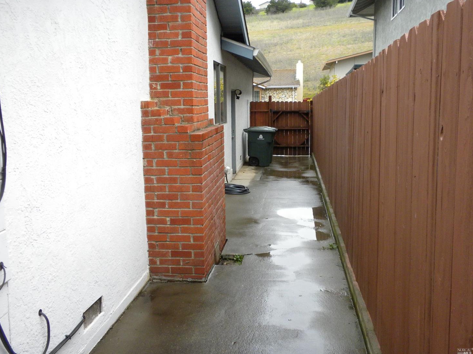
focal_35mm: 38
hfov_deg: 49.0
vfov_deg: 37.7
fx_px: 519
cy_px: 173
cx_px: 231
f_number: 3.5
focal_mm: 6.6
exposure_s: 1/473
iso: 313
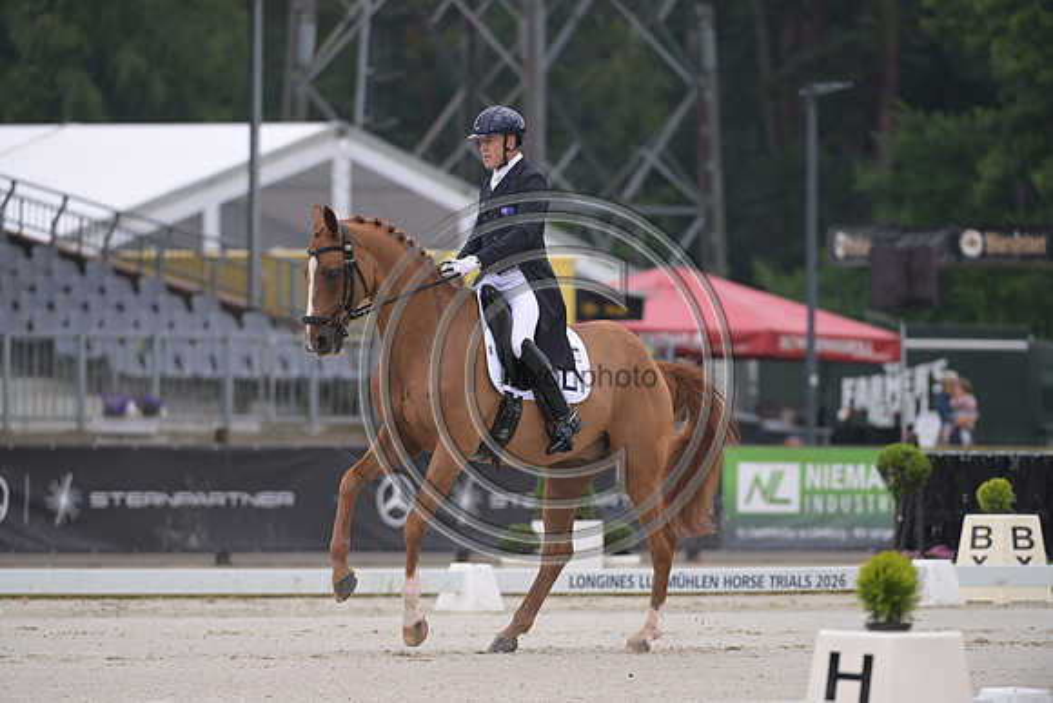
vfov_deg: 3.9
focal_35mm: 350
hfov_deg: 5.9
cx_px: 526
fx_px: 10239
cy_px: 352
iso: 800
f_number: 5
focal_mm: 350
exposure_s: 1/1250
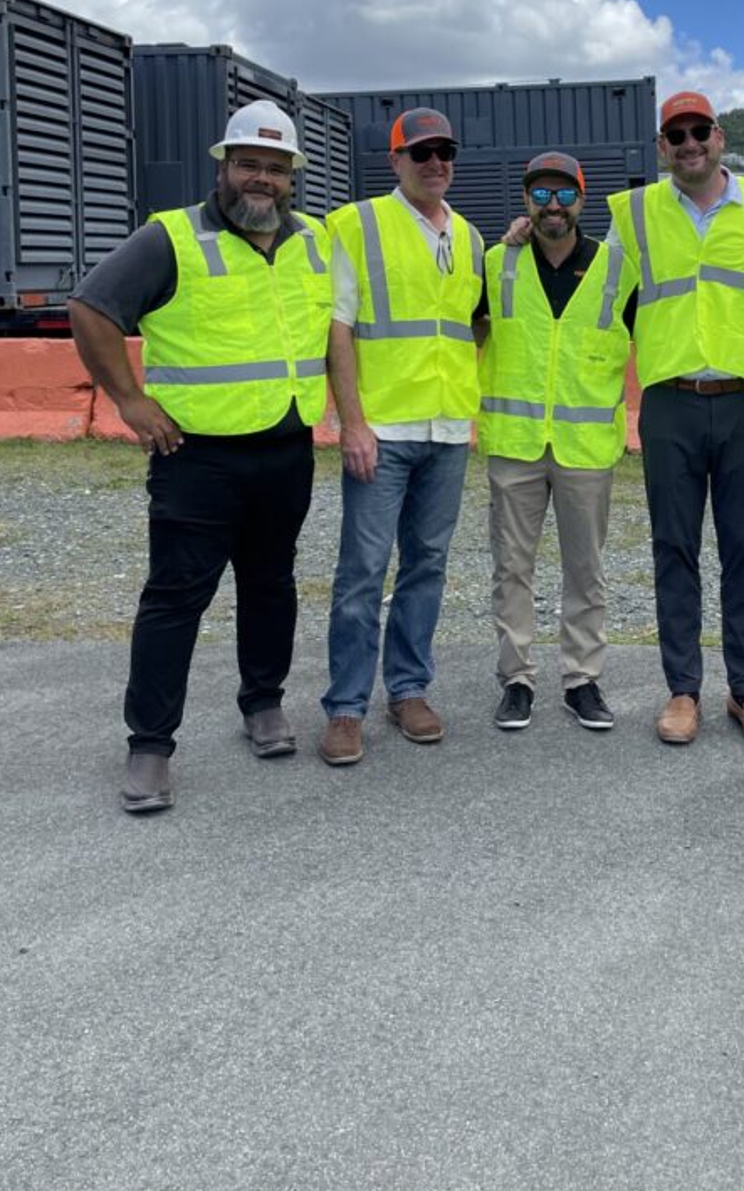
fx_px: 1363
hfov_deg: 29.9
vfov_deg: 45.7
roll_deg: -0.3
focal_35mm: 42
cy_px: 316
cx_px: 579
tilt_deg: -1.4
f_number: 1.6
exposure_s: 1/3731
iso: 32
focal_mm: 4.2
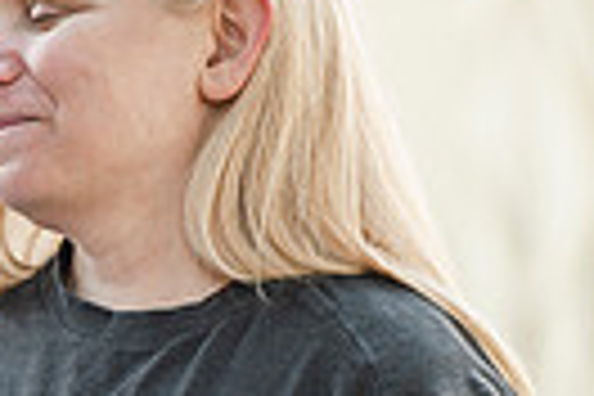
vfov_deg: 1.9
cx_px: -175
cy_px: 294
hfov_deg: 2.9
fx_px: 11780
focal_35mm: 714
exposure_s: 1/160
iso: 400
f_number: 2.8
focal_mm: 155
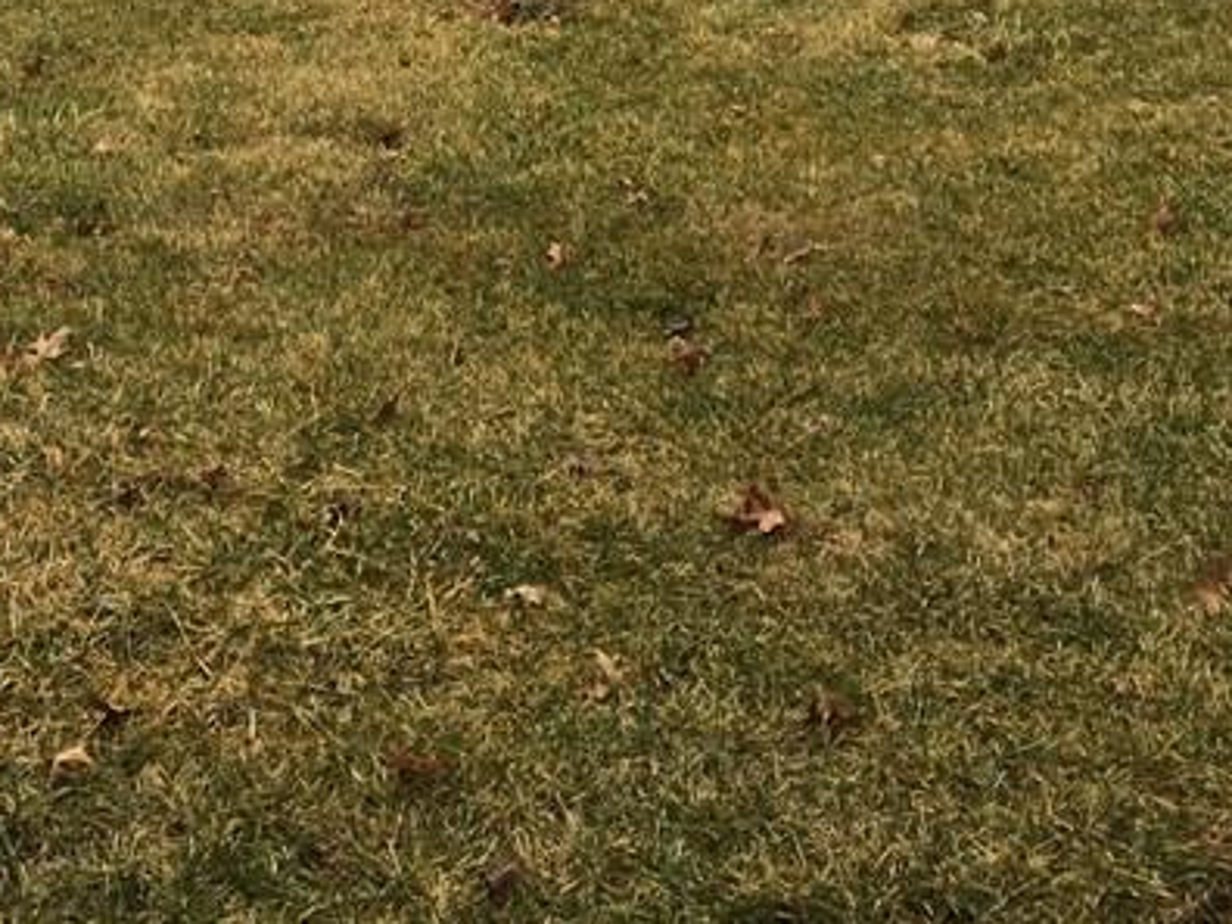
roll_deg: +1.5
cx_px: 411
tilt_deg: -10.0
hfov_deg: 25.8
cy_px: -264
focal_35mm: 75
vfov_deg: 18.3
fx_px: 2669
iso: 25
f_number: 2.2
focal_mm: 4.15
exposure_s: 1/127
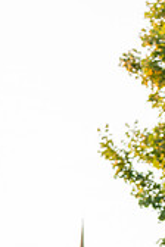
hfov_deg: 7.3
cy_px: 300
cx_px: 94
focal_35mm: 187
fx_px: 1286
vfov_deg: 10.8
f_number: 2.8
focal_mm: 70
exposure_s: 1/1000
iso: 2000
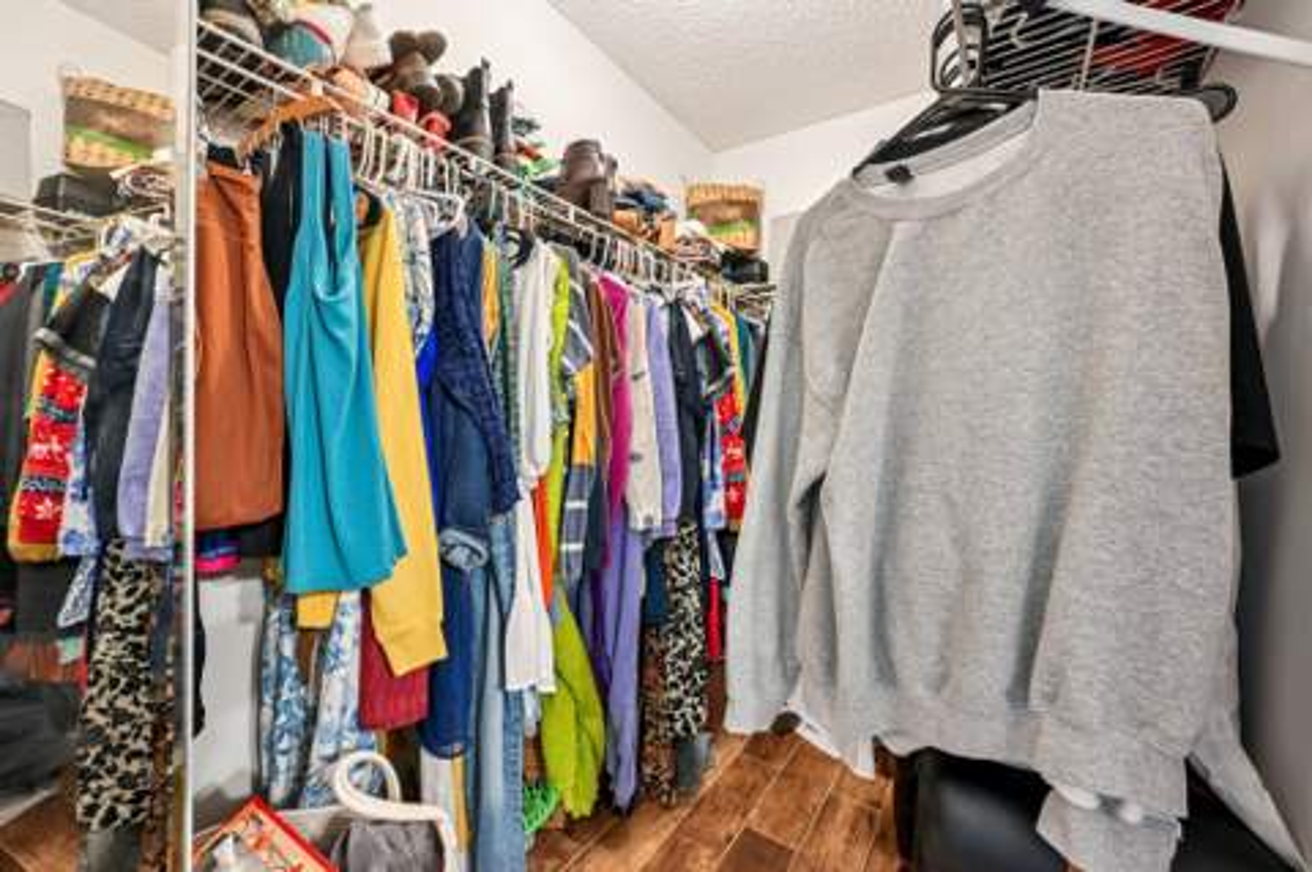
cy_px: 436
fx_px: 510
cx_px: 656
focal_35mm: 14
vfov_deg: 81.1
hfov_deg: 104.3
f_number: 10
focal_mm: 14
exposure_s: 1/10
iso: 2000
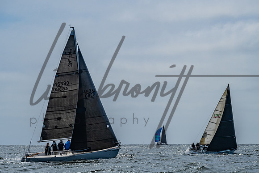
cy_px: 117
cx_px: 149
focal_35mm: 182
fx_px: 1309
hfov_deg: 11.3
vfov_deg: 7.5
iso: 200
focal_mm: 120
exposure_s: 1/3200
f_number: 6.3
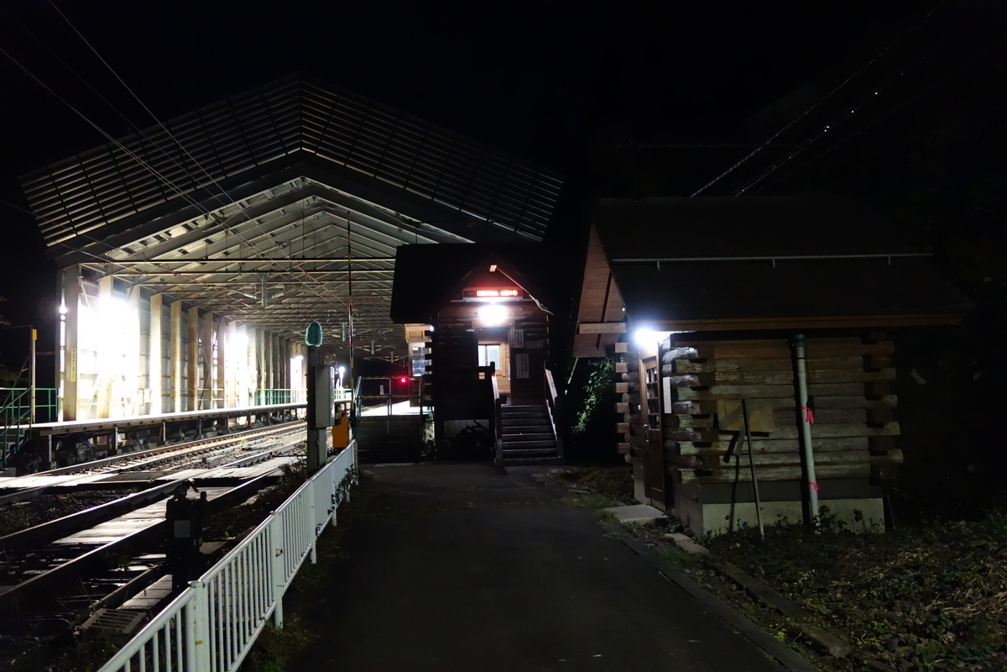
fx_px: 783
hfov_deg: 65.5
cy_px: 336
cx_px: 504
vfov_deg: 46.4
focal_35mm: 28
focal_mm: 10.4
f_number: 1.8
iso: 3200
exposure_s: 1/20
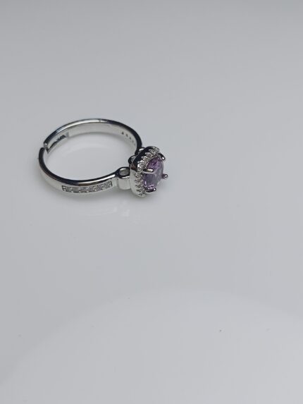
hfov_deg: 39.7
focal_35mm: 36
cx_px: 152
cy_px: 202
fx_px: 420
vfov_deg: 51.3
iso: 50
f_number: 1.8
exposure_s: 1/568
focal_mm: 3.98
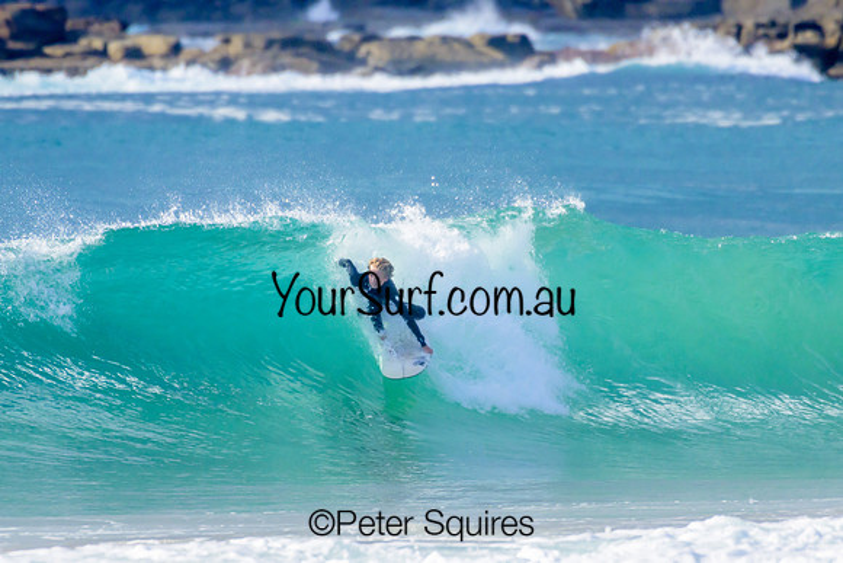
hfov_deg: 2.3
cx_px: 422
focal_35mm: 900
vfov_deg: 1.5
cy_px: 282
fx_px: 21079
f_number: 11
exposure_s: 1/2000
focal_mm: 900
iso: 1600
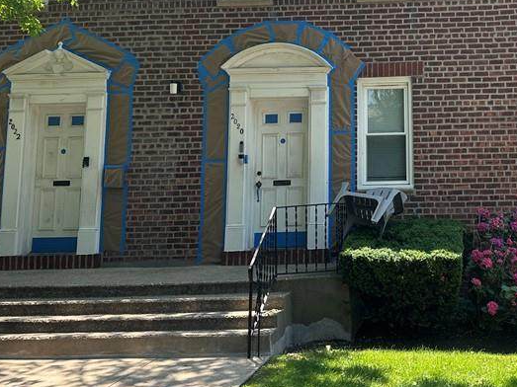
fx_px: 702
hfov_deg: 38.8
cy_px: 100
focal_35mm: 47
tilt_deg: +9.1
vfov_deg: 30.4
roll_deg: +0.8
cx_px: 420
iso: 80
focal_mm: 6.86
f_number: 1.78
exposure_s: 1/864
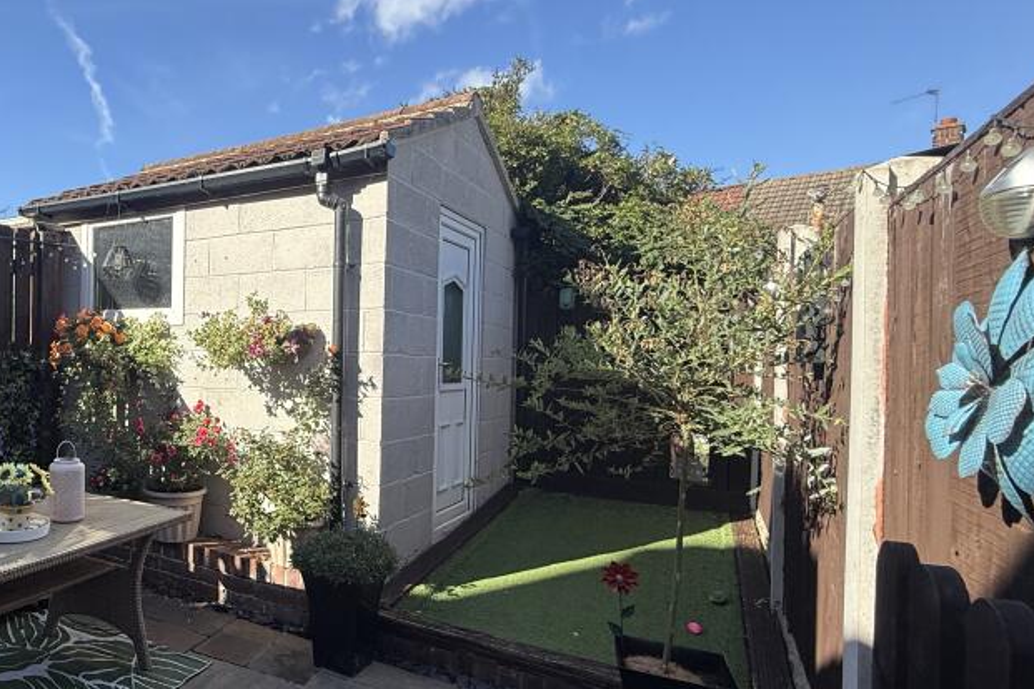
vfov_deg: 53.1
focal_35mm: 24
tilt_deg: +0.0
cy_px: 371
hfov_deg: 66.5
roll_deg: -1.2
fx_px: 689
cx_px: 196
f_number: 2.2
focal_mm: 2.22
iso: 50
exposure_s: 1/914
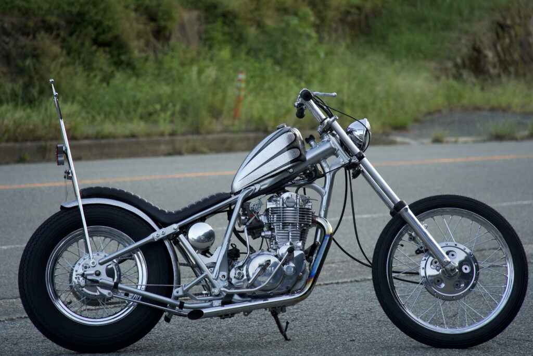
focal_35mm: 200
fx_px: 2961
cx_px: 266
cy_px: 178
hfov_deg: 10.3
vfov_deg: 6.9
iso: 640
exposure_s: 1/250
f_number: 5.6
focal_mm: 200
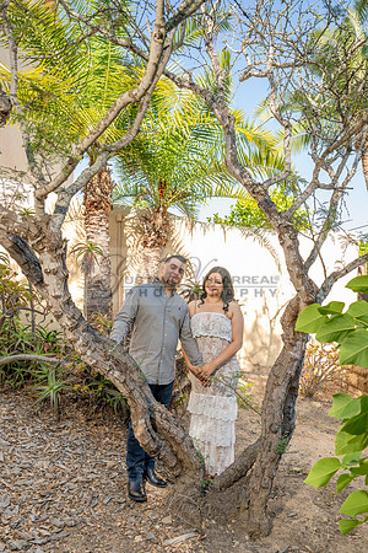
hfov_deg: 48.7
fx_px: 406
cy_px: 276
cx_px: 184
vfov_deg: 68.4
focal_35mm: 26
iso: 200
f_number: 5
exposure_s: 1/200
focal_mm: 26.5
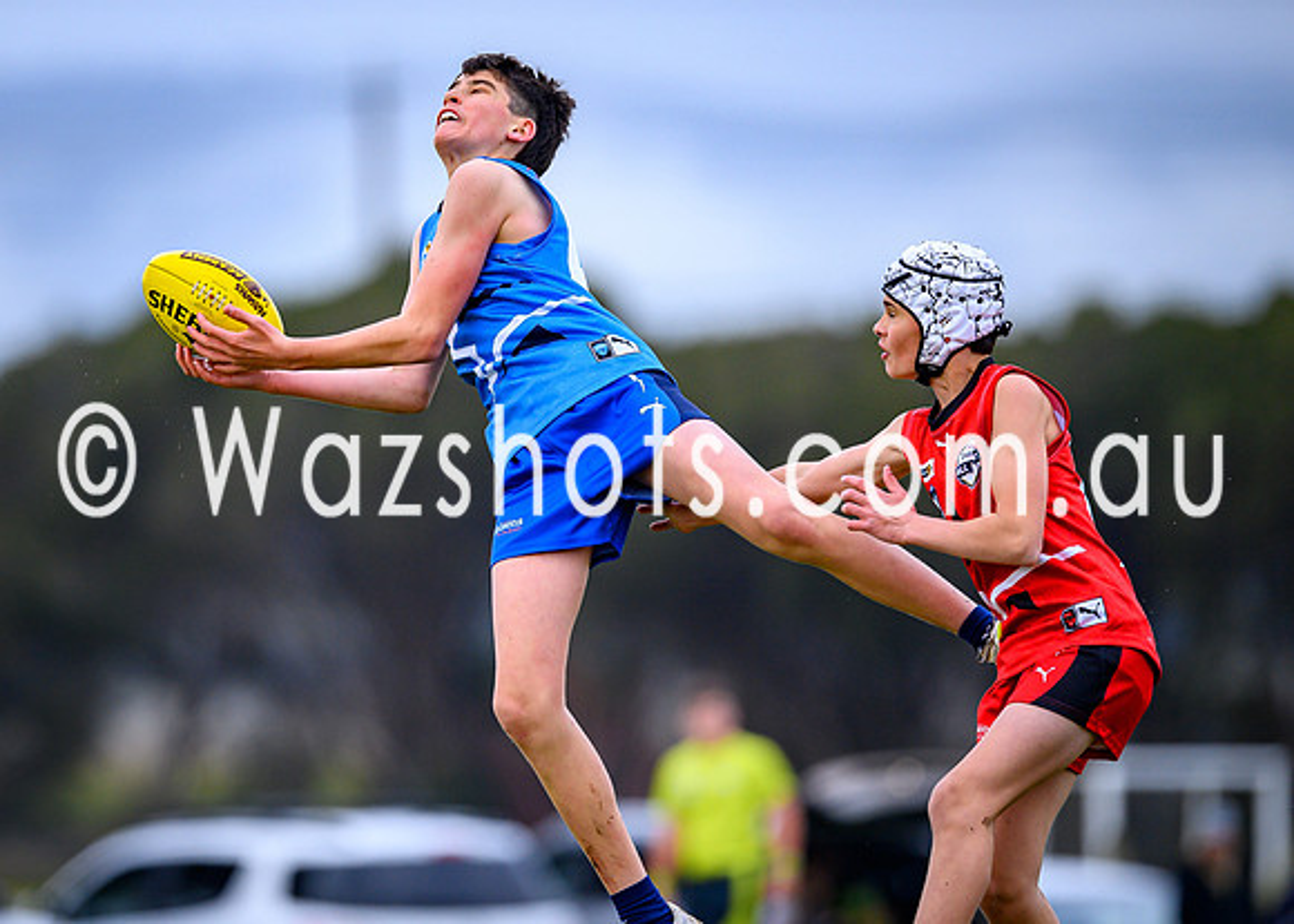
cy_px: 328
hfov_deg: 3.0
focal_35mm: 676
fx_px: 24845
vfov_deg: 2.1
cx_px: 438
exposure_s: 1/1600
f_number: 4.5
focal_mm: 500
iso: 720
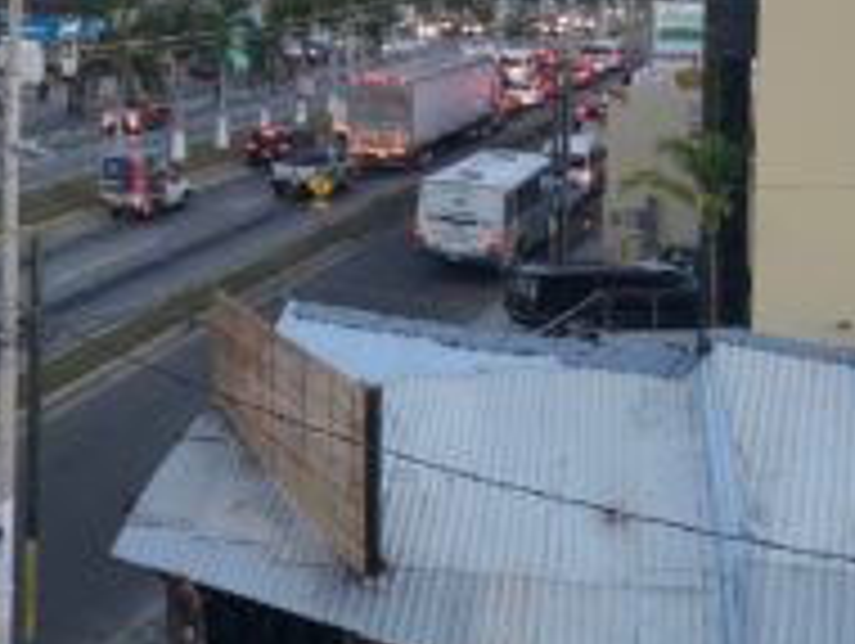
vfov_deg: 19.3
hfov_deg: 24.1
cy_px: 45
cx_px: -104
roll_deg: +0.3
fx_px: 1855
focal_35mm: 75
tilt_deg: -5.4
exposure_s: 1/30
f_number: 1.8
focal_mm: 3.99
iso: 20
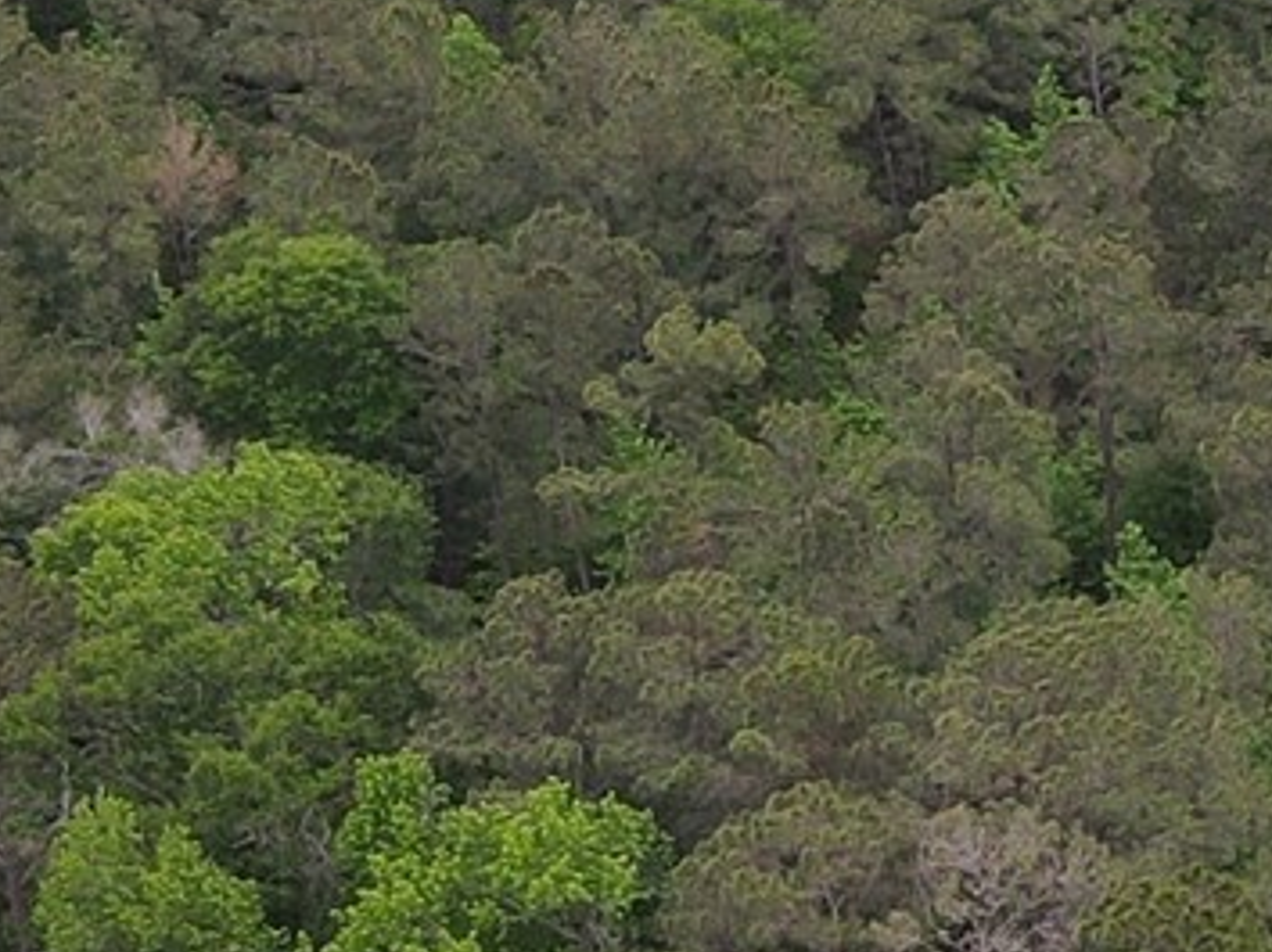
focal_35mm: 139
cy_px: -54
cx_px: 2055
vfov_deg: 10.5
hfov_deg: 13.2
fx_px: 5104
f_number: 2.8
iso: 100
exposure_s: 1/200
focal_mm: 4.5
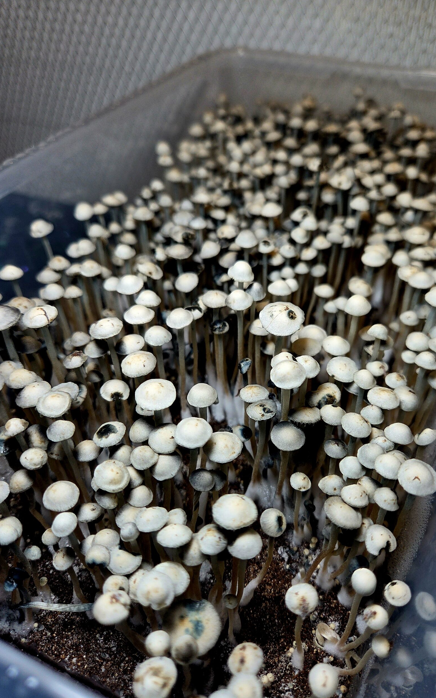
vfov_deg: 72.5
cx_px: 257
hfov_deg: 49.0
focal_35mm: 25
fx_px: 475
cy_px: 354
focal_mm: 5.4
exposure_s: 1/64.5
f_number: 1.8
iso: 32
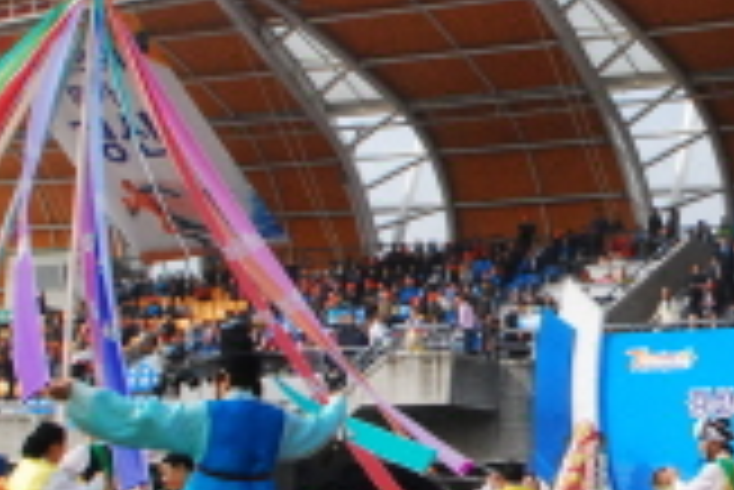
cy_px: 88
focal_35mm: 83
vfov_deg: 16.4
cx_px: 707
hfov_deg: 23.6
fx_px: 1694
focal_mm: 18
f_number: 14
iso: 1250
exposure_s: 1/500
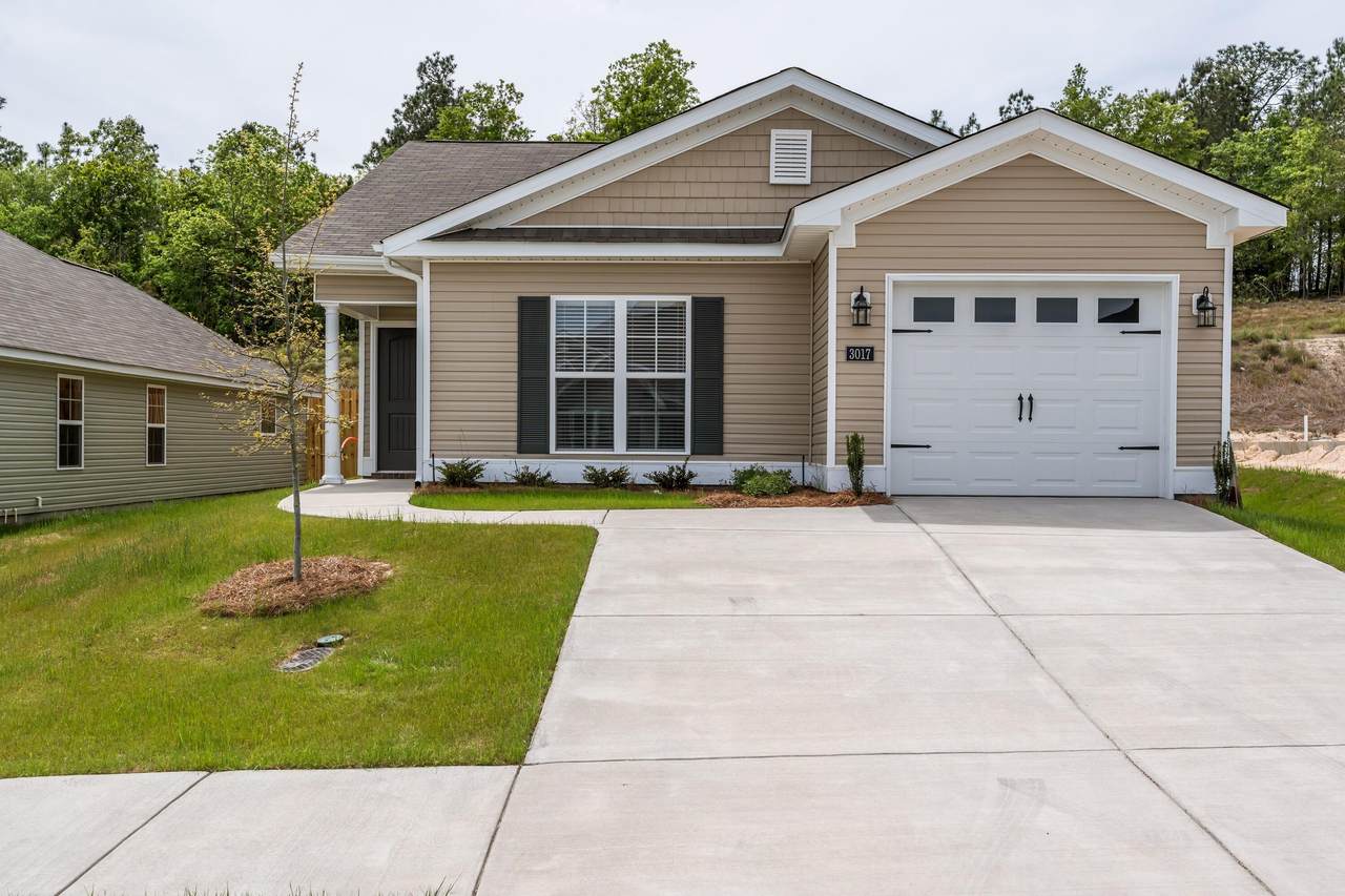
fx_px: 1289
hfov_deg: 55.1
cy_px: 448
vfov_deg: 38.4
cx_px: 672
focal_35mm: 34
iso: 400
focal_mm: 34.5
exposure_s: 1/1600
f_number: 8
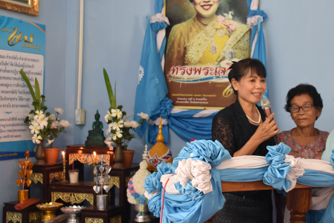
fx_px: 612
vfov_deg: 20.6
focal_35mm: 66
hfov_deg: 30.0
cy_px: 110
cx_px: 255
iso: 1250
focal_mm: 24
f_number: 3.8
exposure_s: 1/60
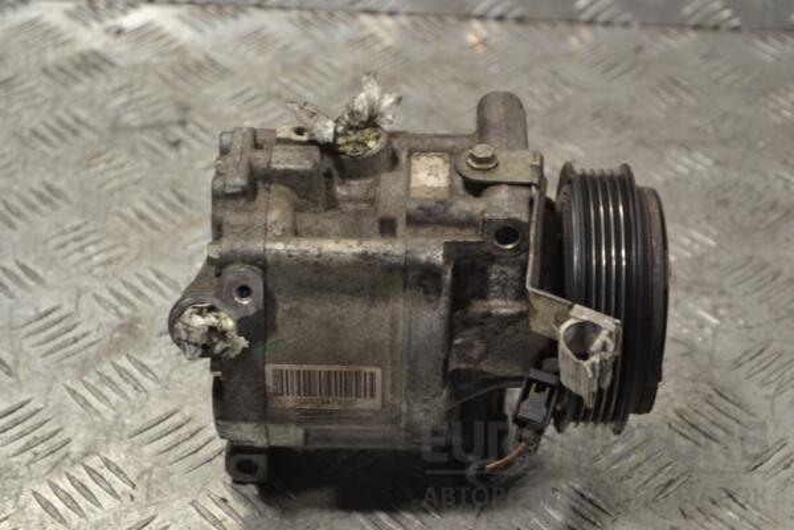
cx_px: 397
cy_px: 265
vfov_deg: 18.2
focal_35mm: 75
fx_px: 1654
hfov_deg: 27.0
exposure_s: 1/30
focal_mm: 50
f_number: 5.6
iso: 250
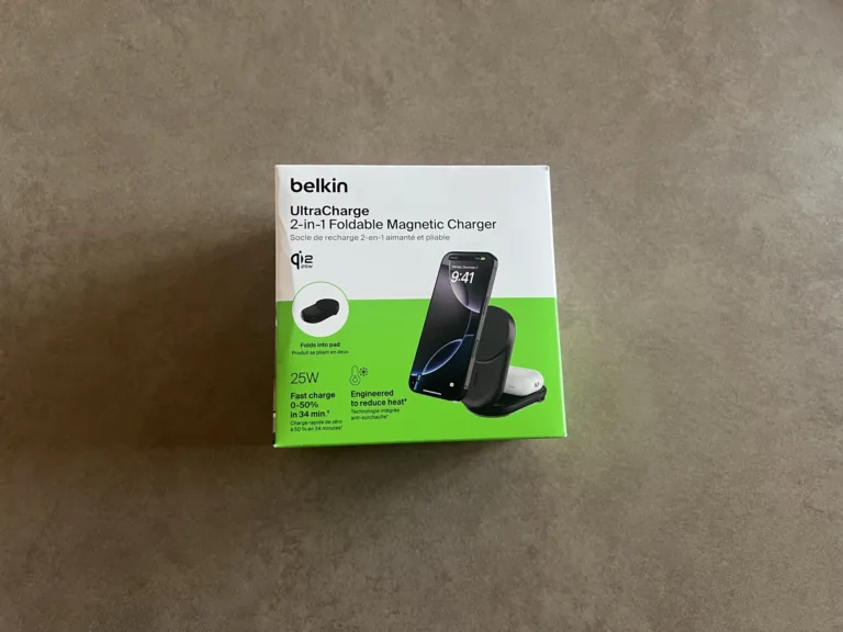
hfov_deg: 67.3
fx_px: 633
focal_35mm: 26
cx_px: 422
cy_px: 316
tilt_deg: -78.9
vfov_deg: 53.1
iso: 125
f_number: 1.5
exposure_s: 1/72
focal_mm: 5.7
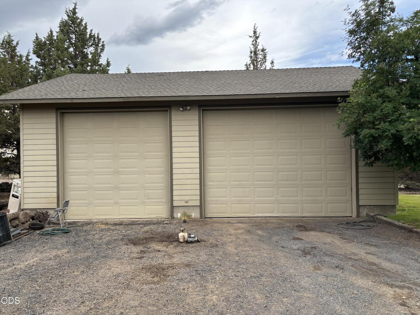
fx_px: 315
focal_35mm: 26
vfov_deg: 53.1
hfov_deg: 67.3
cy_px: 158
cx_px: 210
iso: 50
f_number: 1.6
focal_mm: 5.96
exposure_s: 1/418
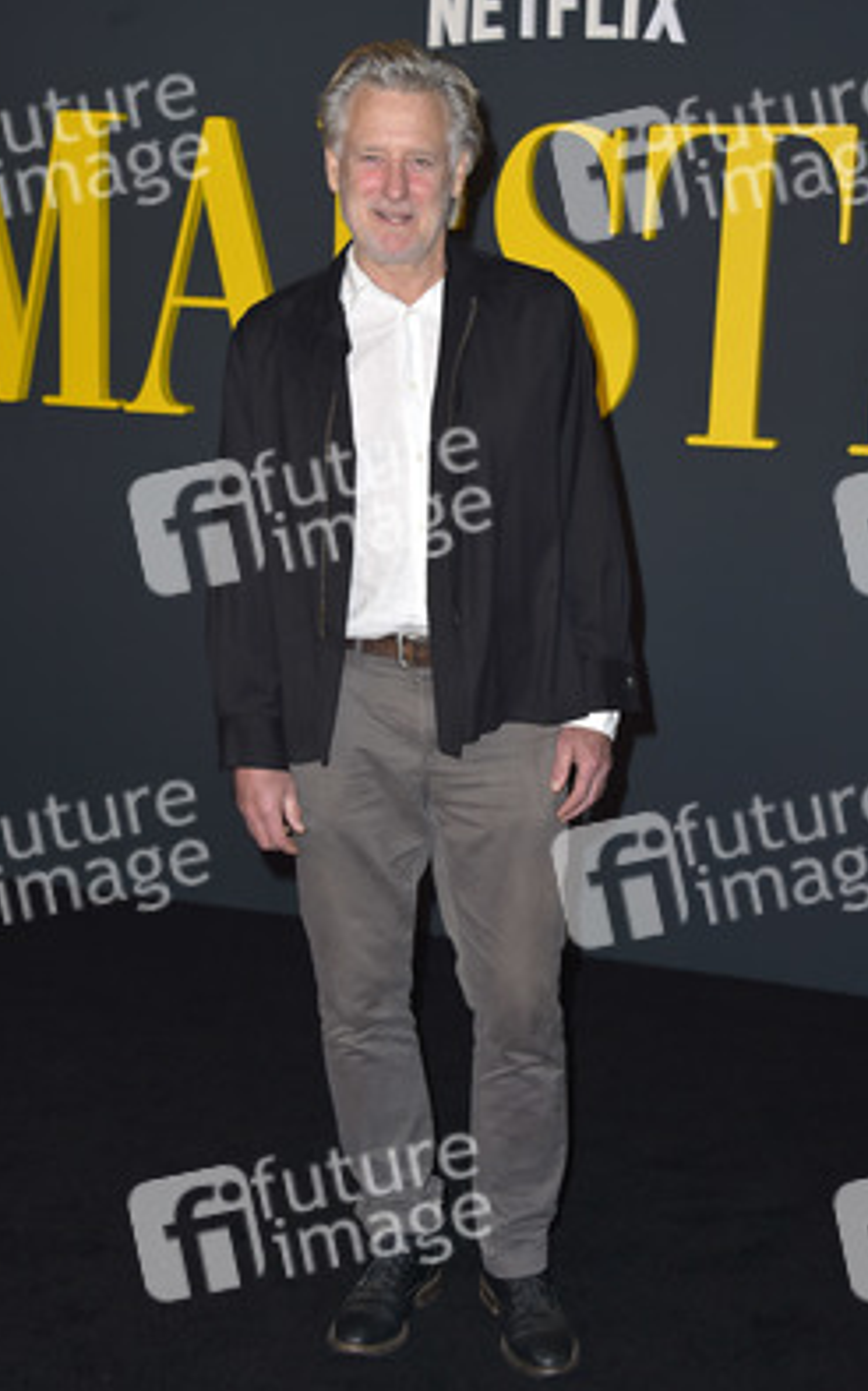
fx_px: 2197
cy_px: 688
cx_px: 415
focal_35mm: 58
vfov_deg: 35.1
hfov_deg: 22.3
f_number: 6.3
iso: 320
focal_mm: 56
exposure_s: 1/250
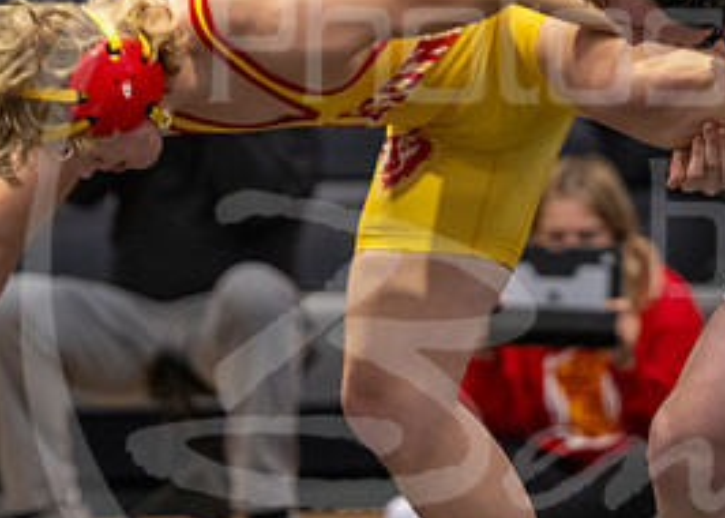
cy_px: 167
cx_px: 517
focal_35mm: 423
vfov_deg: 3.4
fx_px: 8710
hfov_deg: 4.8
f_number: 2.8
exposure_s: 1/1000
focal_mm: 140
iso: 3200
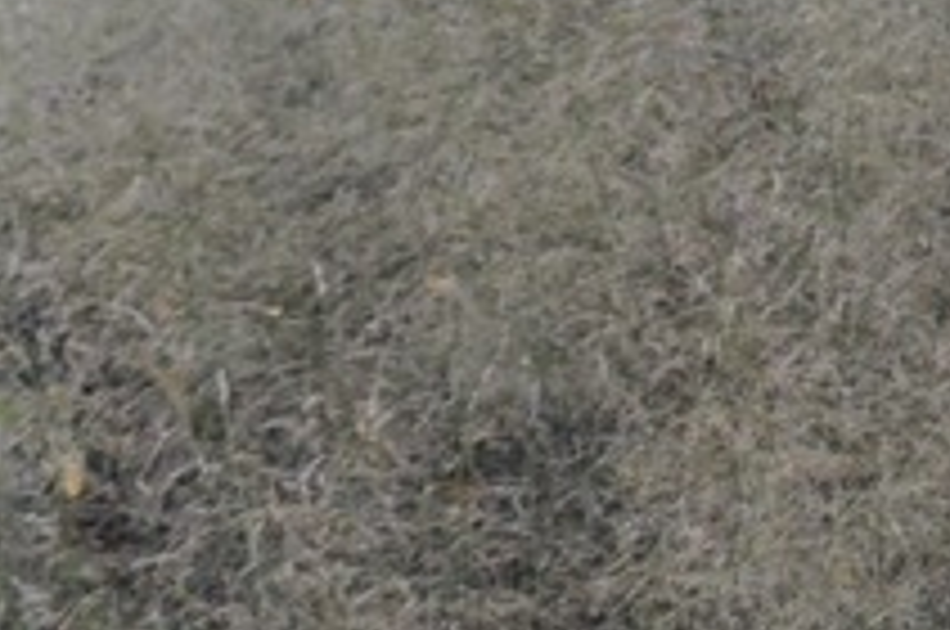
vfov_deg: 6.8
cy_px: -310
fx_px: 5270
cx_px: 1941
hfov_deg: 9.6
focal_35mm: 200
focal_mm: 22
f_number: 5.6
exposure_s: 1/125
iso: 400
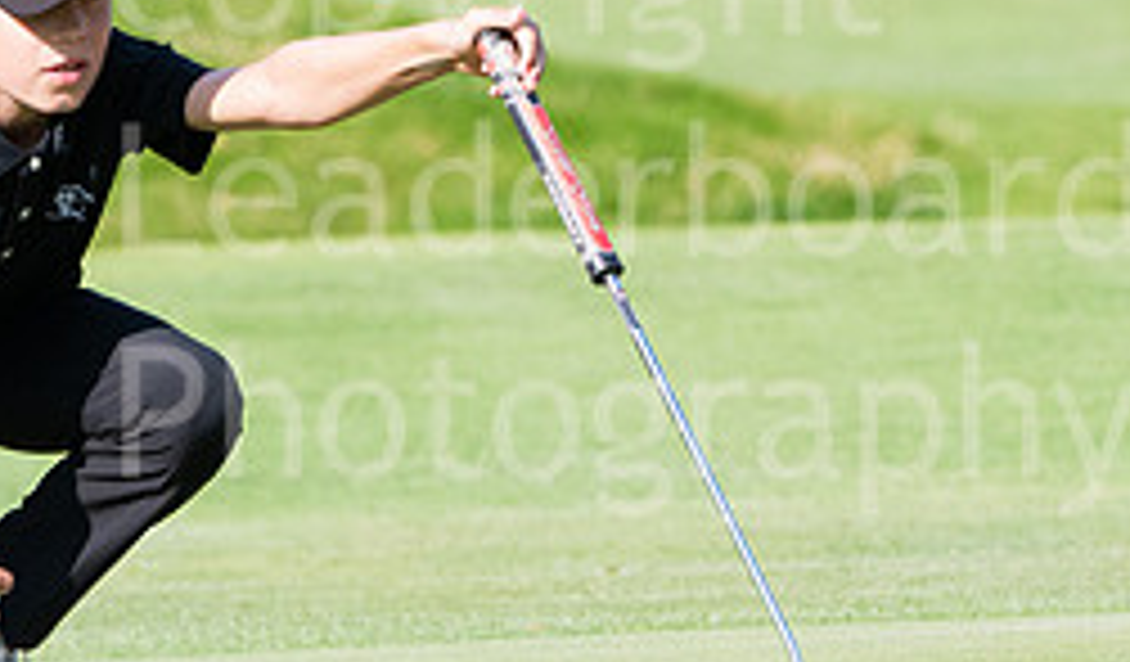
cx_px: 637
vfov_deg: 1.0
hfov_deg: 1.6
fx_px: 39464
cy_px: 387
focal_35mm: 1304
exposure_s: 1/2000
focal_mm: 290
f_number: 6.3
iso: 1250
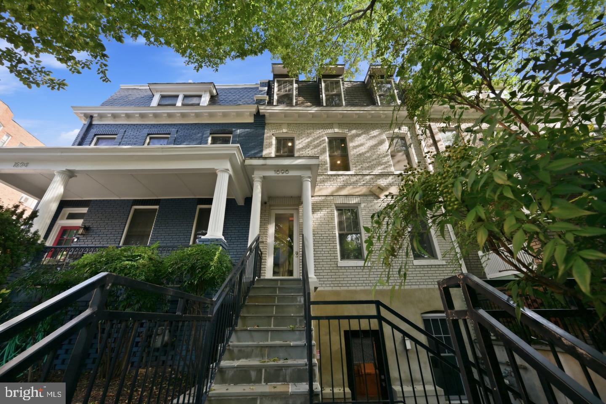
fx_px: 236
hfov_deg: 104.3
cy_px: 202
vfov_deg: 81.2
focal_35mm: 14
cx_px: 303
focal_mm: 14
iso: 400
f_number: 7.1
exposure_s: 1/160
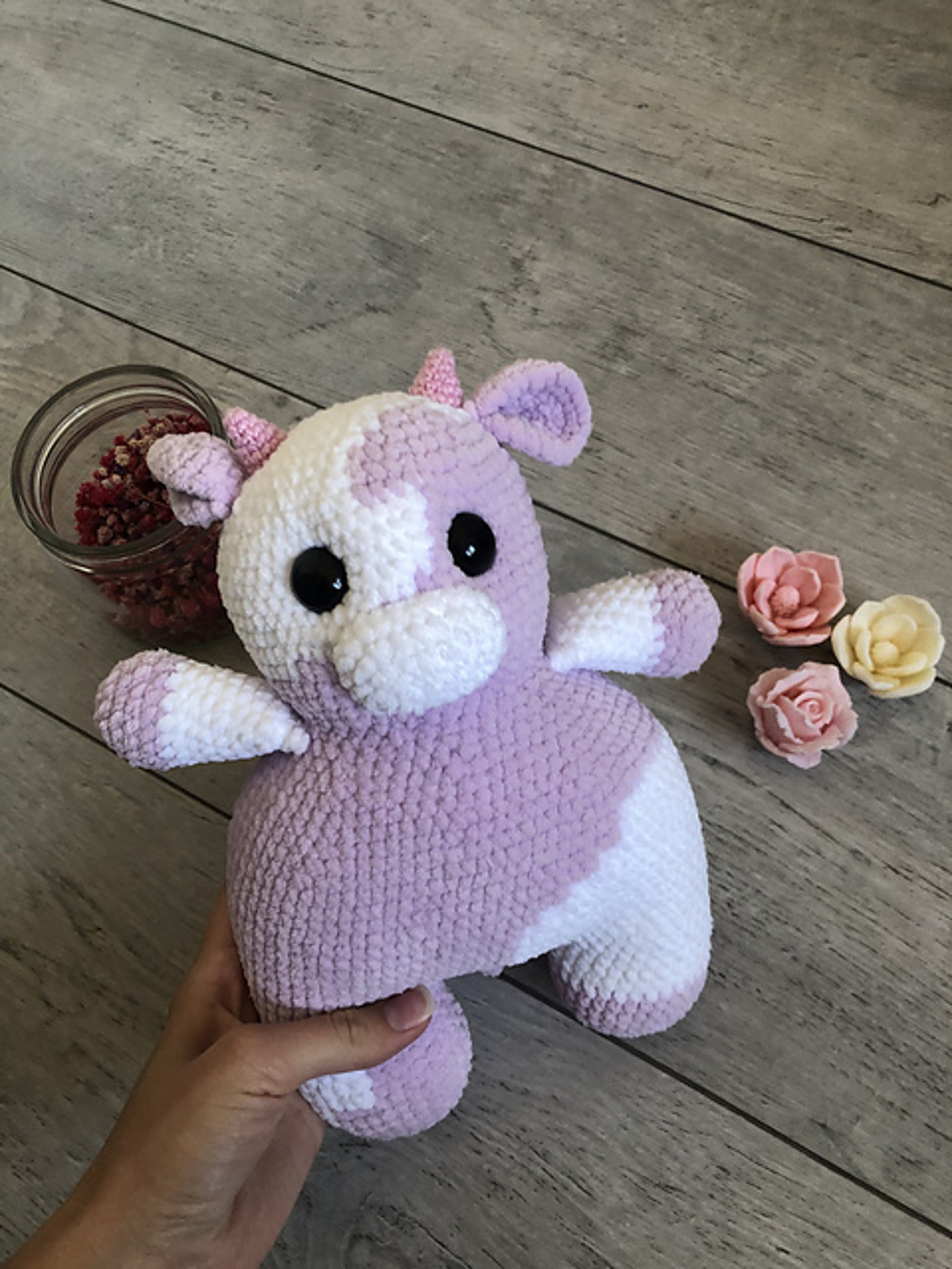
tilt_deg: -66.8
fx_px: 1027
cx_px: 476
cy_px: 634
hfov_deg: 49.7
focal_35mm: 28
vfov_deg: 63.4
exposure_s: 1/30
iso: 32
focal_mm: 3.99
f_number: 1.8
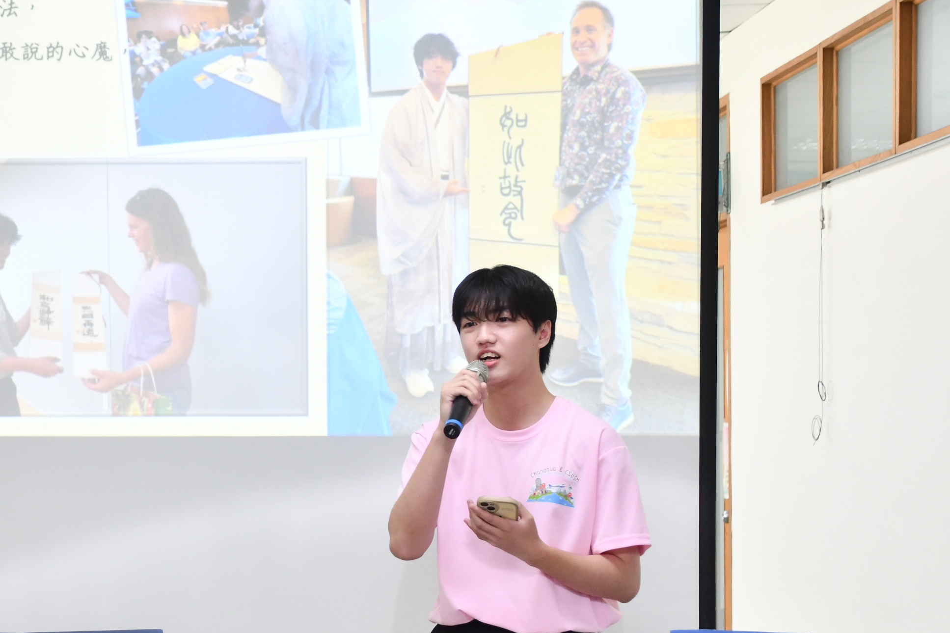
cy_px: 387
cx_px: 275
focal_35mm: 82
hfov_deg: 24.6
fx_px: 2164
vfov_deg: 16.6
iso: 1250
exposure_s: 1/160
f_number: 5
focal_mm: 38
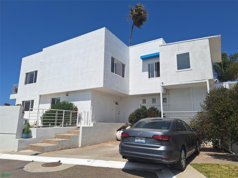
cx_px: 119
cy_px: 89
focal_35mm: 23
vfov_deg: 58.9
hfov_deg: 73.9
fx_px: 158
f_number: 1.8
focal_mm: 5.54
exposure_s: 1/5263
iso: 40
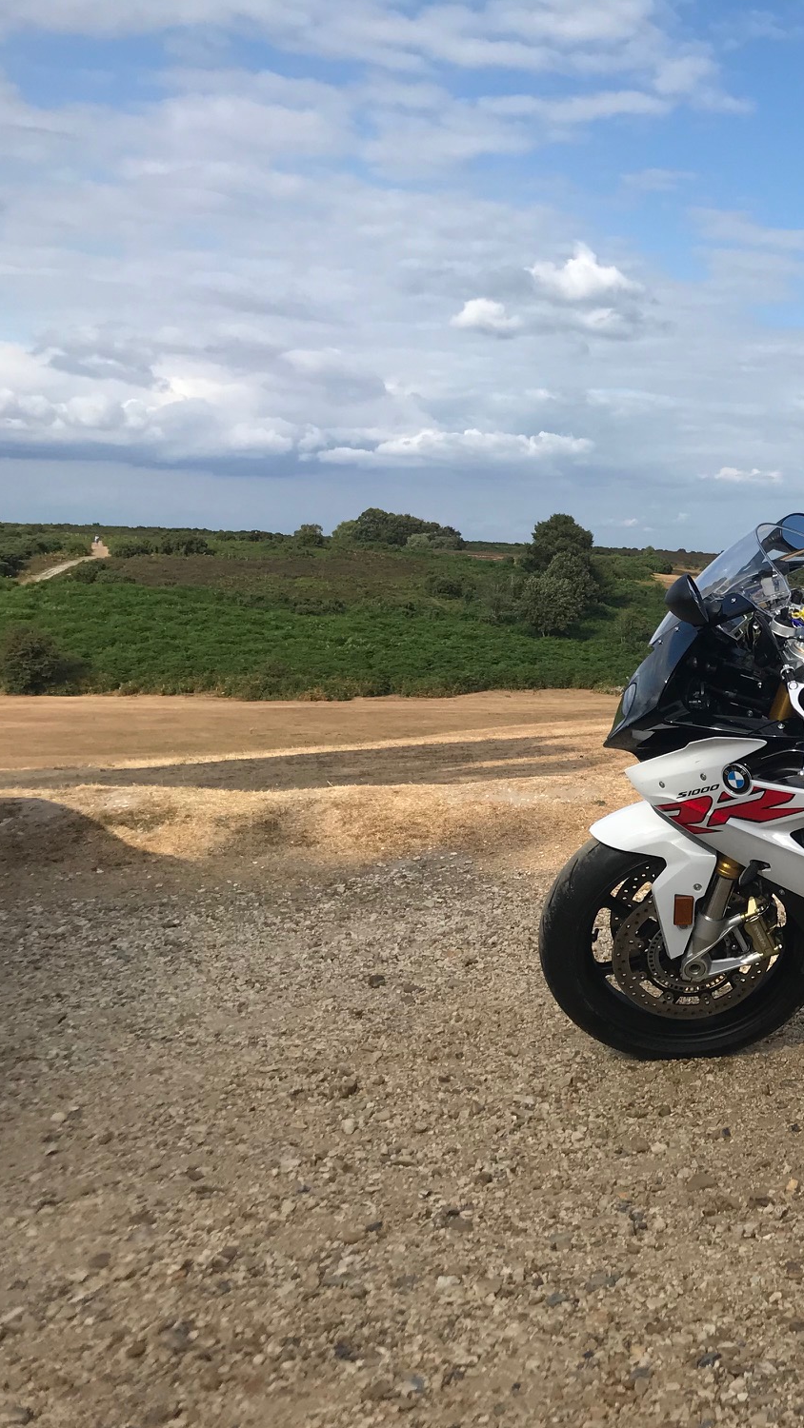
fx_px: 1554
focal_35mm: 41
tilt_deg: -5.2
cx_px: 920
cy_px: 717
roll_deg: -0.7
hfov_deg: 26.4
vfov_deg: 49.4
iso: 20
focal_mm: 3.99
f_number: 1.8
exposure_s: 1/2336
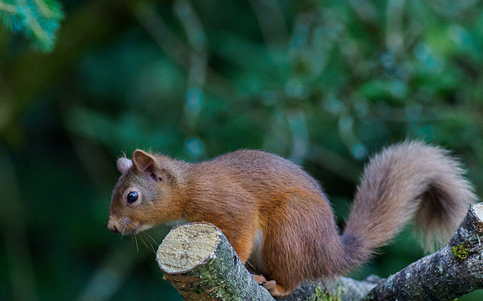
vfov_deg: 1.4
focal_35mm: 947
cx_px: 255
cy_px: 155
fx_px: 12458
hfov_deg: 2.2
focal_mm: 300
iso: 1250
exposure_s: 1/250
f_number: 4.5
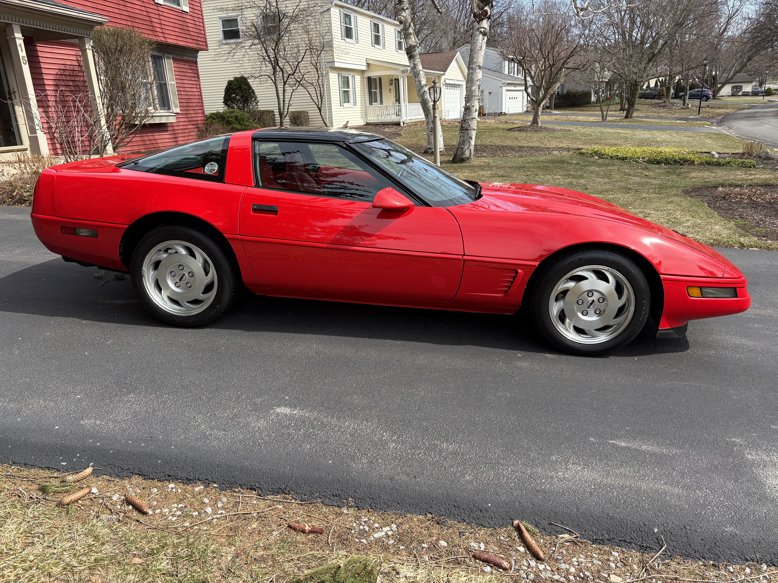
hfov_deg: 67.3
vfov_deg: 53.1
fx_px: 584
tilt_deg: -17.9
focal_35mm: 26
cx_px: 389
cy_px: 292
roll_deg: +3.4
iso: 64
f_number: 1.6
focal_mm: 5.96
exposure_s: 1/1517
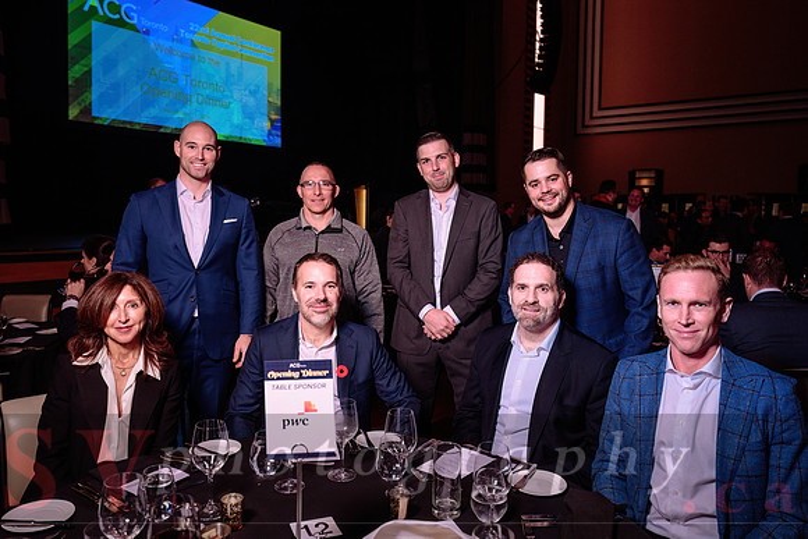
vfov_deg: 46.6
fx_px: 625
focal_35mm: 28
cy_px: 246
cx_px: 404
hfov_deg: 65.8
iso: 800
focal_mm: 25.5
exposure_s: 1/100
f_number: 3.5
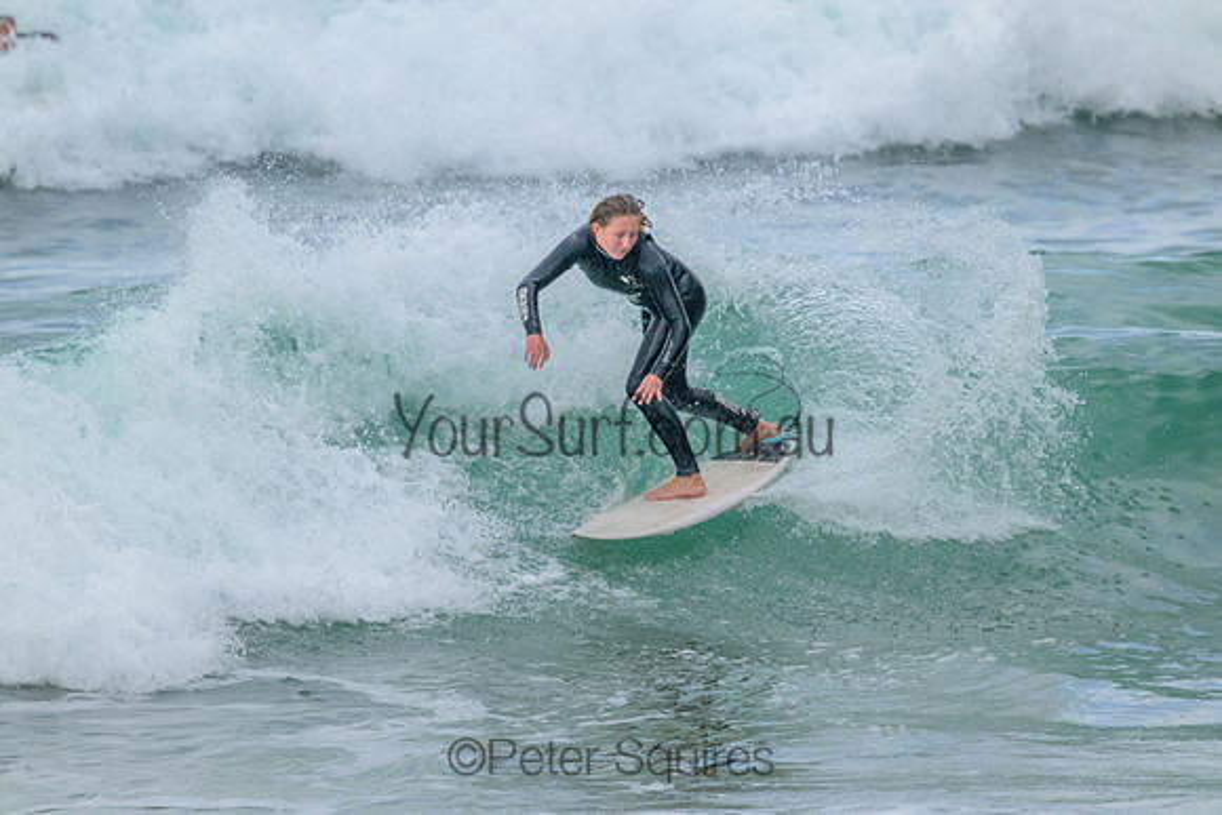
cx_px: 611
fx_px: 27161
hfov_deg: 2.6
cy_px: 408
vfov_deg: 1.7
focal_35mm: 800
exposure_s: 1/1600
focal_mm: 800
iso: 3600
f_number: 11
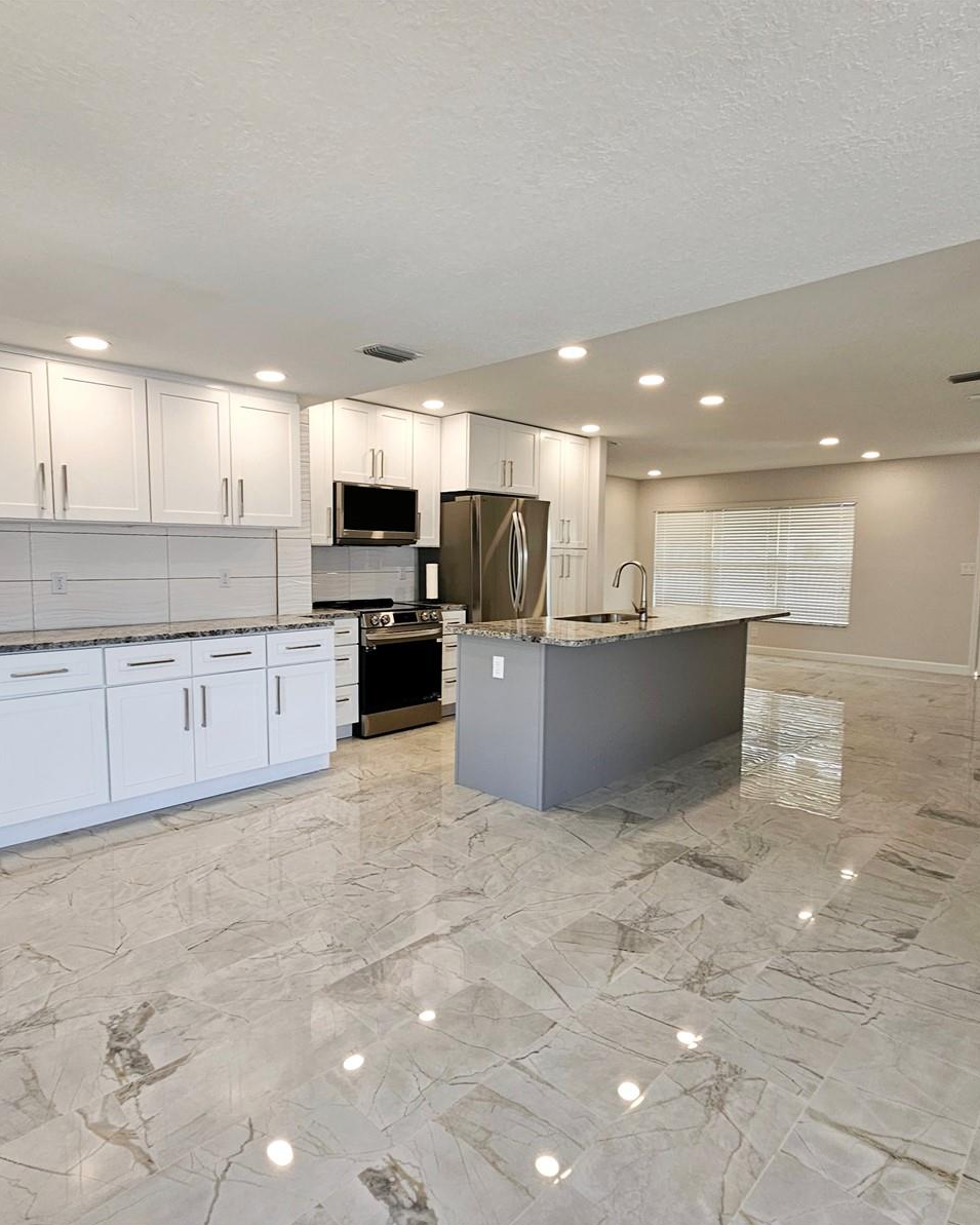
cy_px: 614
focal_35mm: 17
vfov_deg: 89.6
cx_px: 442
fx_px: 616
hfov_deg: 76.8
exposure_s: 1/60.2
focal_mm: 2.2
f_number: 2.2
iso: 64
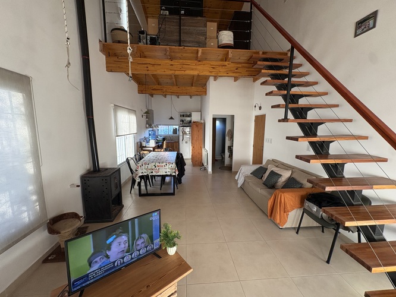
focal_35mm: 14
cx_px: 198
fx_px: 160
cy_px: 148
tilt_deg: -7.5
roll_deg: +0.2
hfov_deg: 102.0
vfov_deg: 85.7
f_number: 2.2
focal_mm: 2.22
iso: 250
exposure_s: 1/64
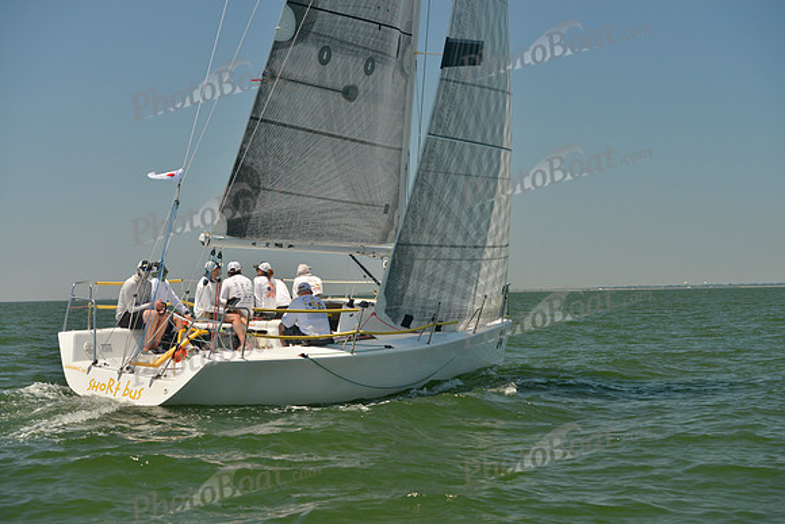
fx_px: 1527
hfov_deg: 28.8
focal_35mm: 70
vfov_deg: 19.5
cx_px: 392
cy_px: 262
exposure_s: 1/640
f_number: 6.3
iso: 200
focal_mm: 70
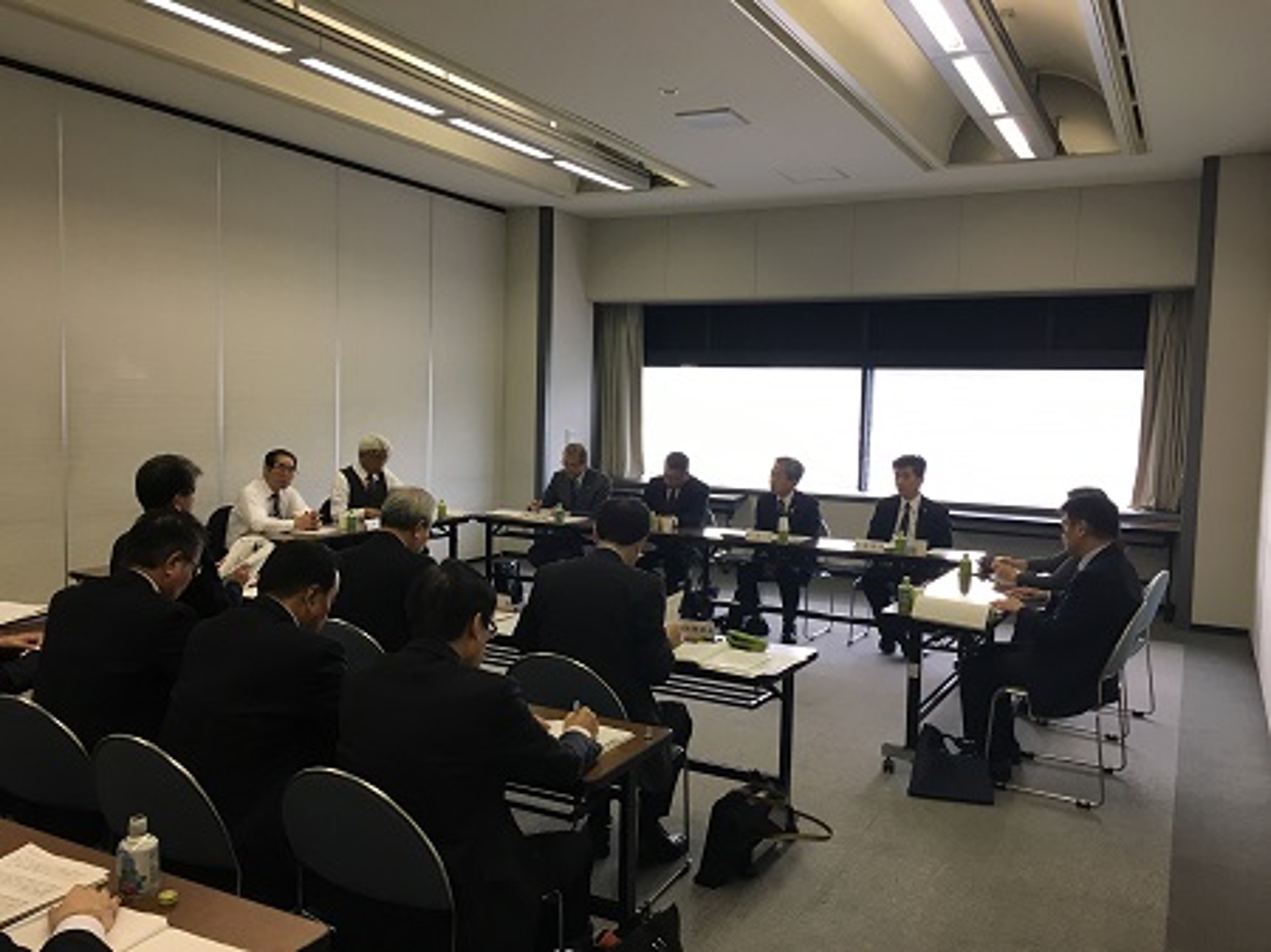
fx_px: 1064
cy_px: 476
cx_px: 636
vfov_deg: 48.2
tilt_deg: -3.6
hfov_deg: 61.7
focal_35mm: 29
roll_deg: -2.3
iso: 32
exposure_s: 1/30
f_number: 2.2
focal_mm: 4.15
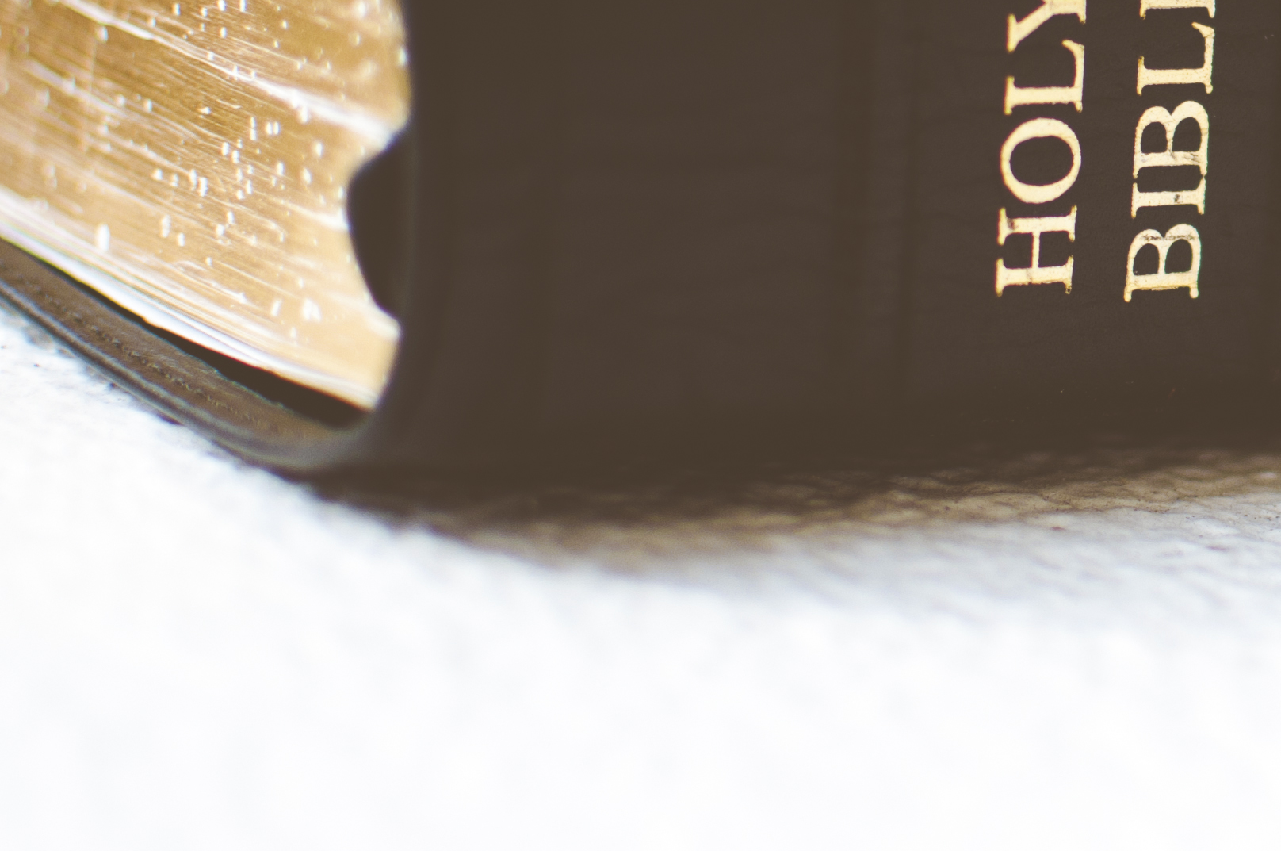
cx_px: 1370
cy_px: -48
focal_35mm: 139
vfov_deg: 9.7
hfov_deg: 14.4
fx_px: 4951
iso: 125
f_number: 1.8
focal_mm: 35
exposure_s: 1/800
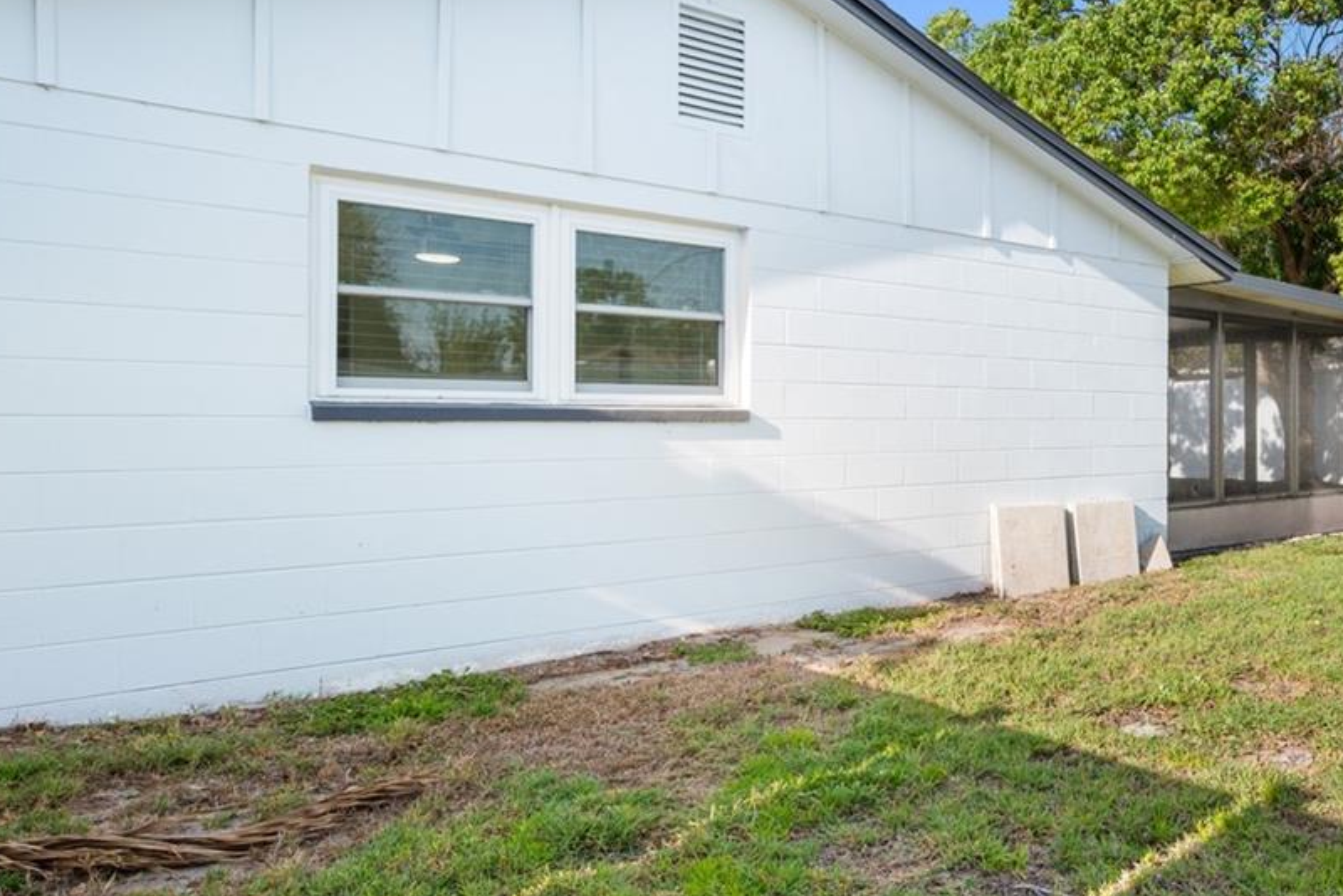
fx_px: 1045
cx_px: 1162
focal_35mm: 28
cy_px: 422
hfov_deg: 57.9
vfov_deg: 46.4
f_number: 9
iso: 250
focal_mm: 14
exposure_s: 1/50
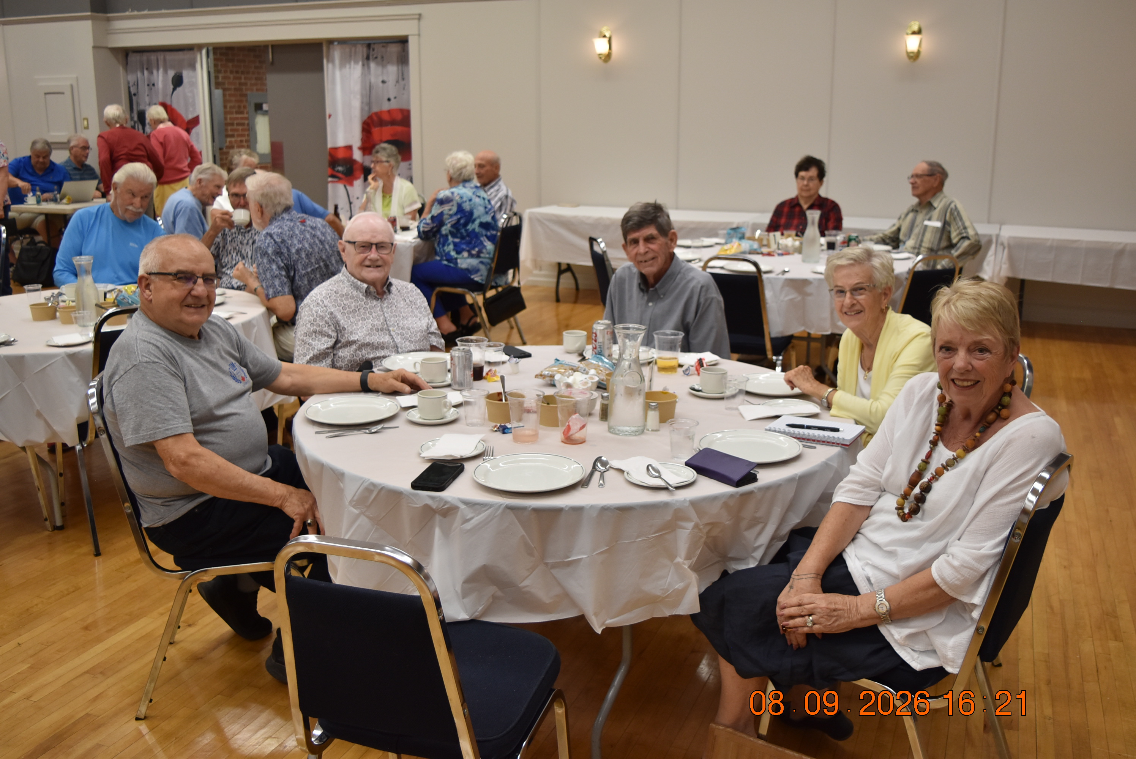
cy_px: 380
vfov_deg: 38.4
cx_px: 568
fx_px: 1089
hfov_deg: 55.1
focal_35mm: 34
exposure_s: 1/60
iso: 400
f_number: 4
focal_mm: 23
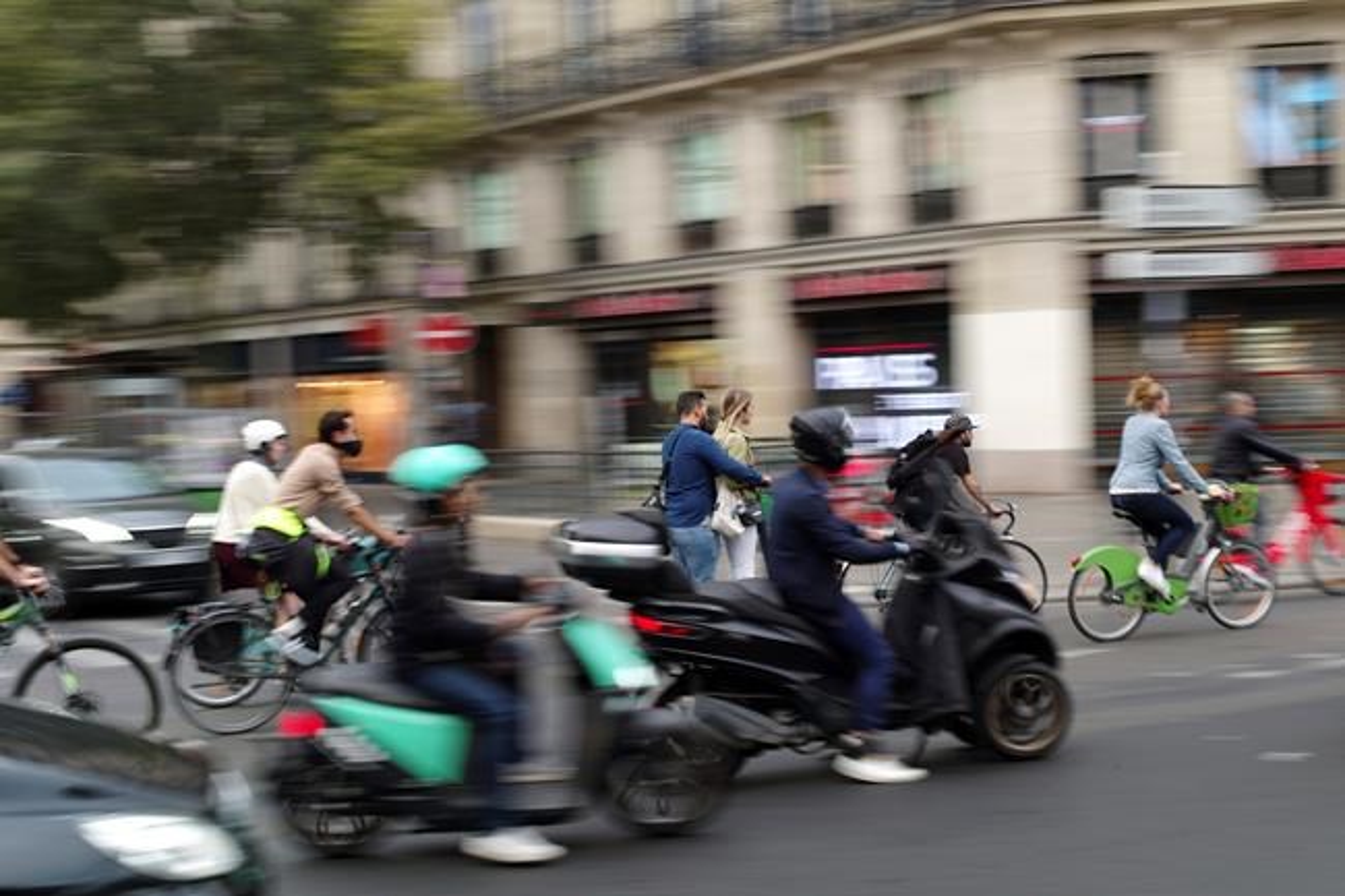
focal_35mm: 35
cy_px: 448
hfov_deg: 54.4
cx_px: 672
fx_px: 1307
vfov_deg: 37.8
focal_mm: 35
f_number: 9.5
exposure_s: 1/12
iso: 160
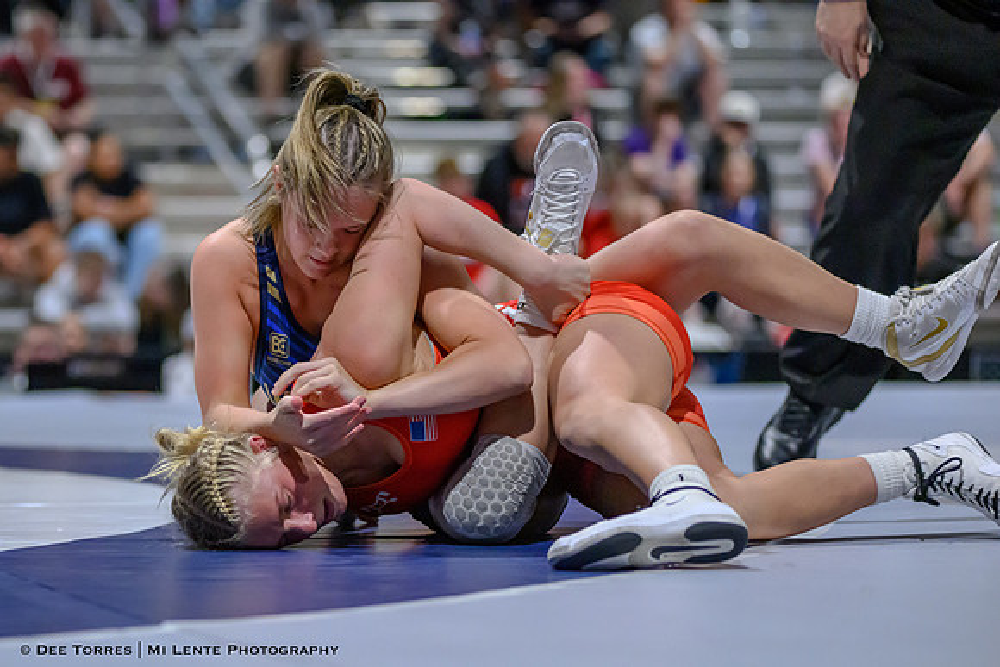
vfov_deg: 8.5
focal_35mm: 161
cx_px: 330
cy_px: 447
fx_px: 4466
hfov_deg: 12.8
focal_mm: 120
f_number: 2.8
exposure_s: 1/640
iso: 6400
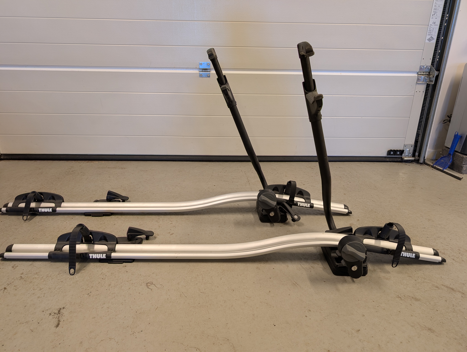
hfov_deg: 71.5
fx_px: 324
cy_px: 176
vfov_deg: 56.9
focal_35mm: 24
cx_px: 234
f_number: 1.68
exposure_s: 1/25
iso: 82
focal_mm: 6.9
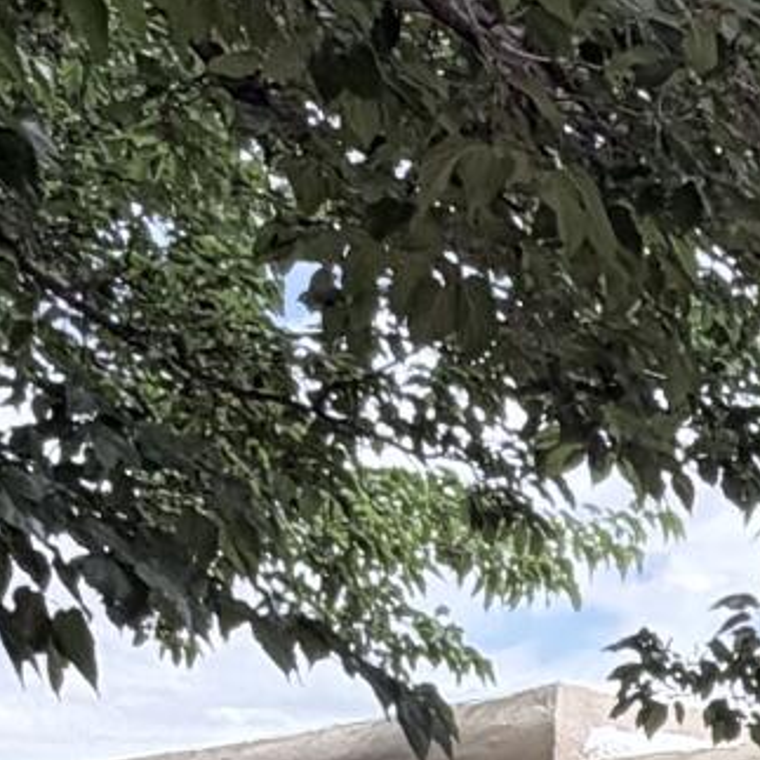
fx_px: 2857
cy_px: 1358
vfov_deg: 13.6
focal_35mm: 115
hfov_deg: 13.8
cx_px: 1304
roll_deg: +0.6
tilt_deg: -4.8
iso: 40
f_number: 2.2
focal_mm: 2.22
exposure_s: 1/770
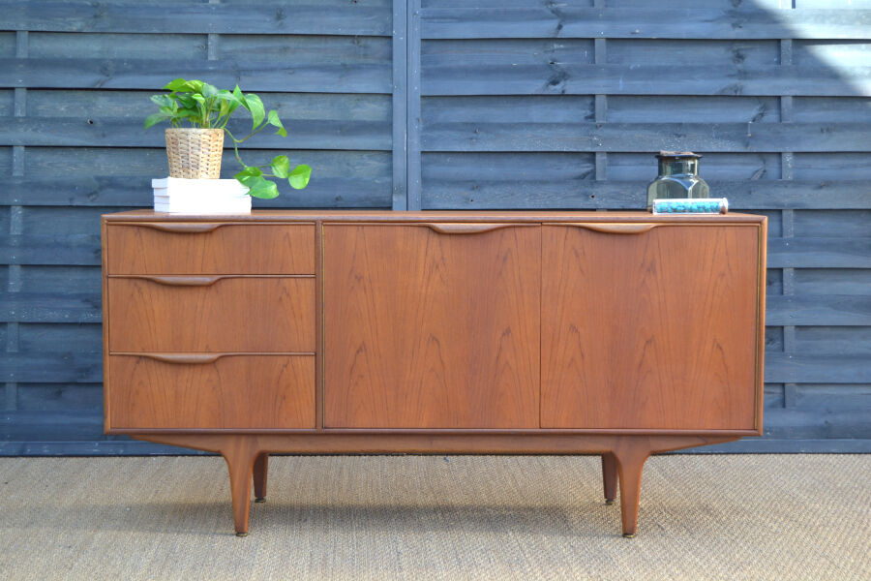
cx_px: 436
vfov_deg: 23.8
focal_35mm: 57
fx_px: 1379
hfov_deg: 35.1
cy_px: 290
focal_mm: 38
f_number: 4.8
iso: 200
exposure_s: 1/125
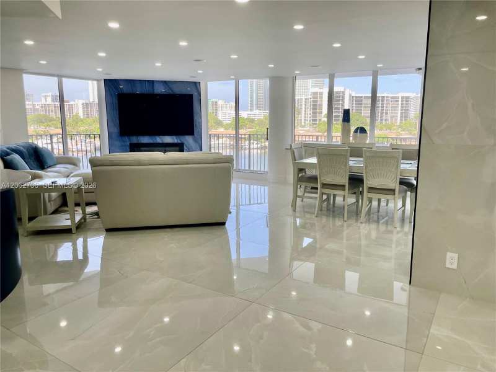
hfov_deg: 67.3
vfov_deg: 53.1
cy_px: 186
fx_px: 373
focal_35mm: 26
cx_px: 248
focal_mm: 4.2
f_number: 1.6
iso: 32
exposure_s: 1/260
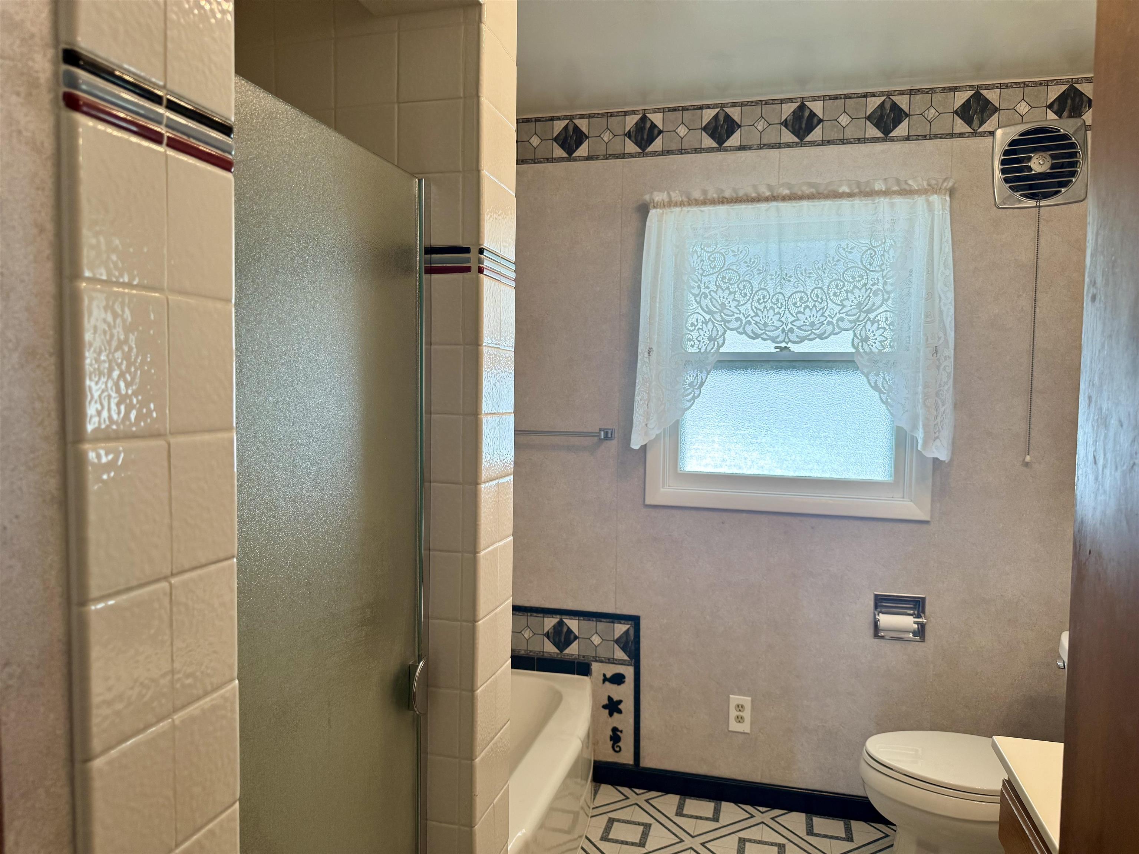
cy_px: 427
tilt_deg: -3.5
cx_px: 570
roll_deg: -1.3
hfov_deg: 71.6
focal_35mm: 24
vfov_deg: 56.8
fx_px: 790
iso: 125
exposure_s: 1/120
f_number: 1.78
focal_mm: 6.76
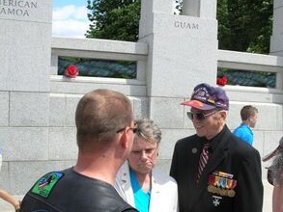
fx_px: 401
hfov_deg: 38.7
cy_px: 139
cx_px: 176
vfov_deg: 29.5
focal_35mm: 49
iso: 50
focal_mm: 6
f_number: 3.7
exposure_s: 1/442
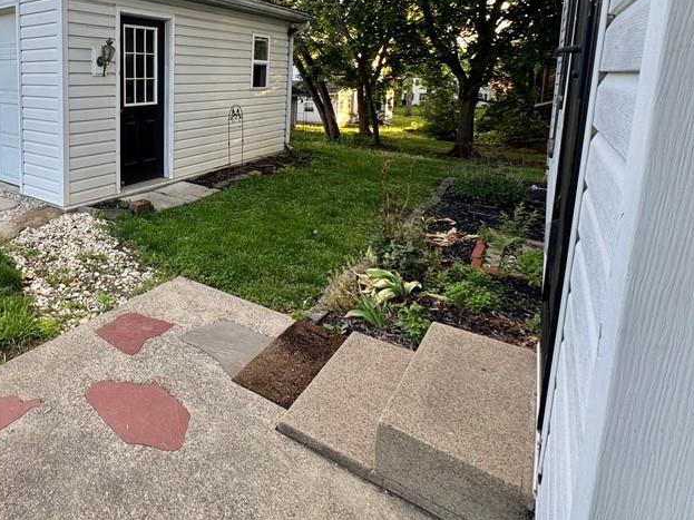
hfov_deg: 66.7
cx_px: 134
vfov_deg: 56.0
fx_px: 461
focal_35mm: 23
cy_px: 130
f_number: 2.2
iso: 50
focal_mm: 2.22
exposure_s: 1/99
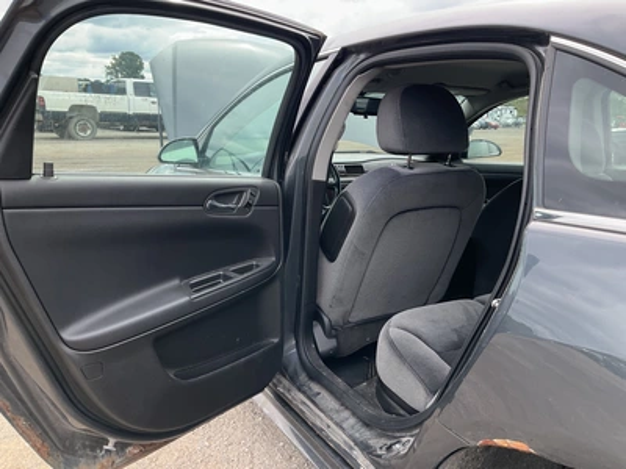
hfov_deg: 61.7
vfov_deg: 48.2
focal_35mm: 29
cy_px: 234
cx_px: 313
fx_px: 524
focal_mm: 3
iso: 25
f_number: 1.8
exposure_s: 1/281
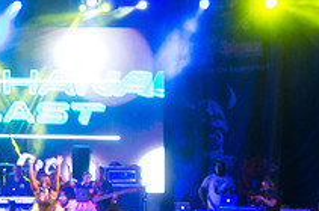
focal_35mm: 358
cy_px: 181
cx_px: -39
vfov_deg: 3.8
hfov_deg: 5.7
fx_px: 3167
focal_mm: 130
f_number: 5.6
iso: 2500
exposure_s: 1/60
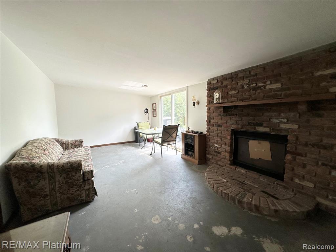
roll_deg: +0.8
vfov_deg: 85.7
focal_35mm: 14
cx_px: 168
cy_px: 126
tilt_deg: -5.1
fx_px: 136
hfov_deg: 102.1
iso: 125
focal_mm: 2.22
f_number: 2.2
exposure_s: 1/120
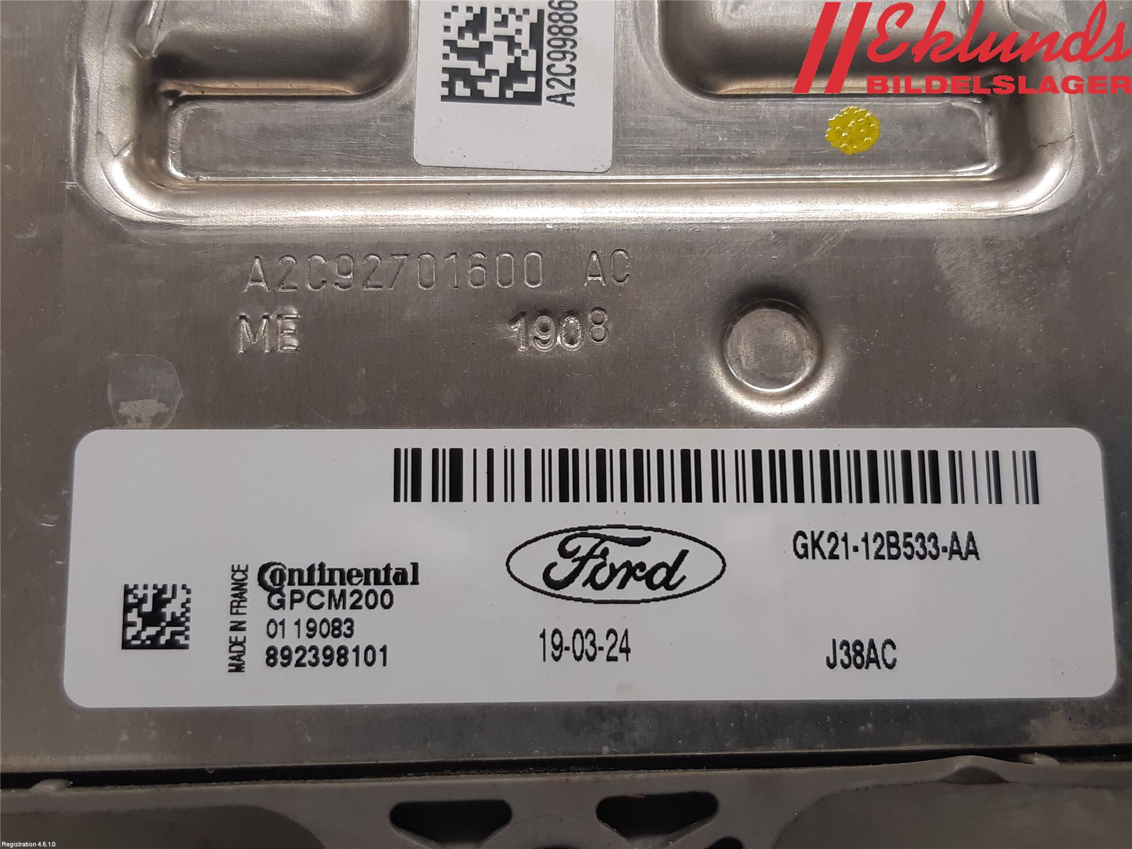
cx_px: 566
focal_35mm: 26
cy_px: 424
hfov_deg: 67.3
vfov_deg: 53.1
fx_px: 850
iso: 64
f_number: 1.7
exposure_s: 1/50
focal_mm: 3.93
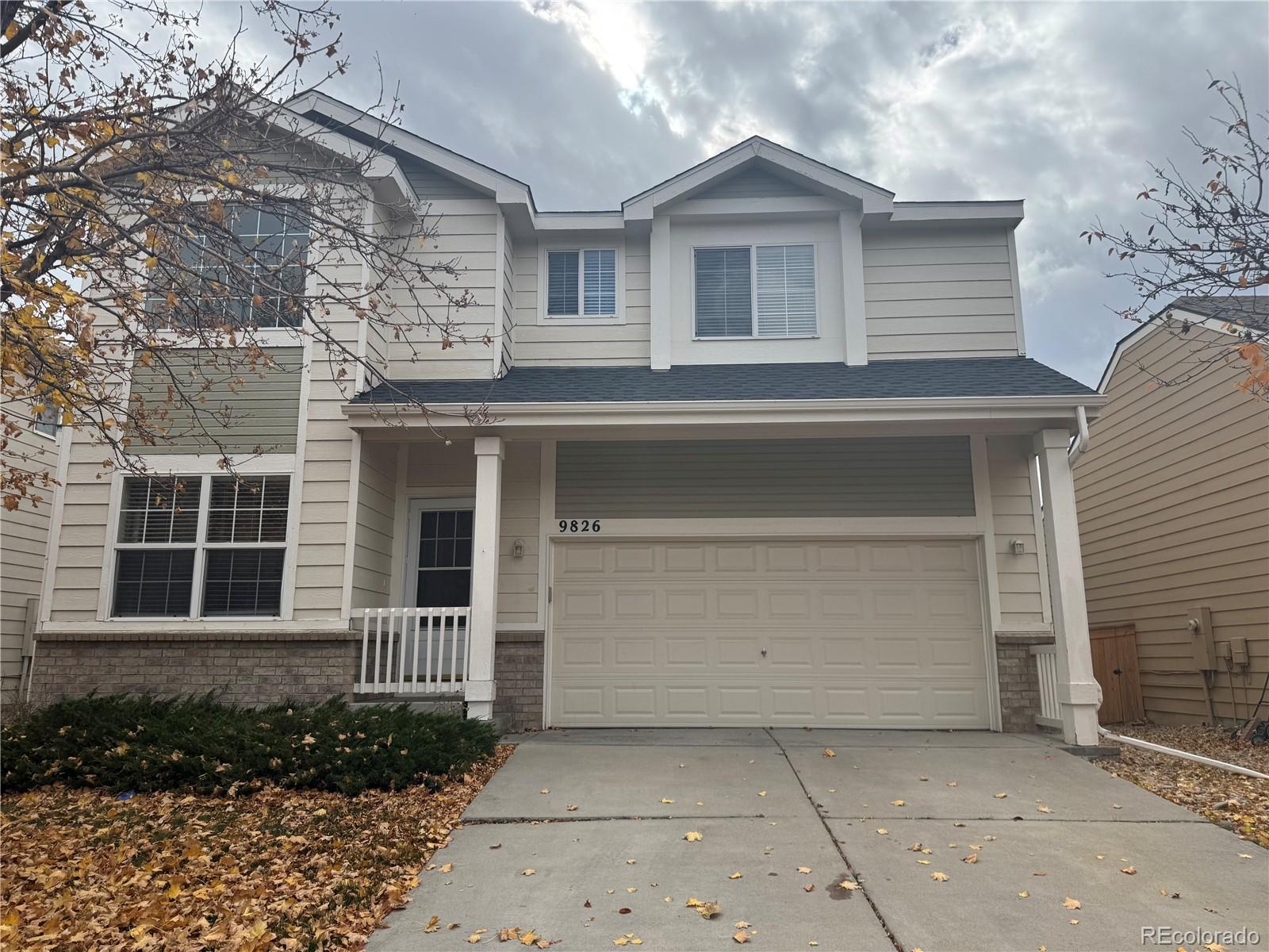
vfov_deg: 56.8
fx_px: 880
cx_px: 634
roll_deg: +0.2
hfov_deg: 71.6
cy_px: 476
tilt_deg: +10.4
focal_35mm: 24
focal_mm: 6.76
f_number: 1.78
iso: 80
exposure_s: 1/2833
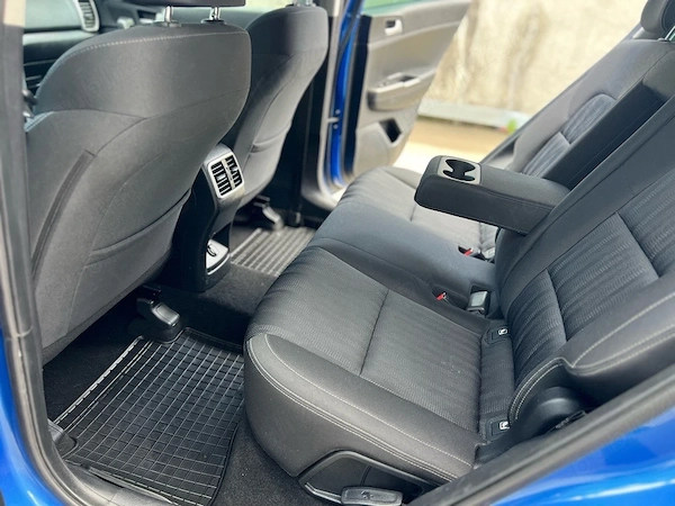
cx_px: 338
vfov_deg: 53.1
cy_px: 253
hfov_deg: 67.3
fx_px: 507
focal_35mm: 26
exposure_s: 1/107
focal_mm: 5.7
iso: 125
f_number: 1.5
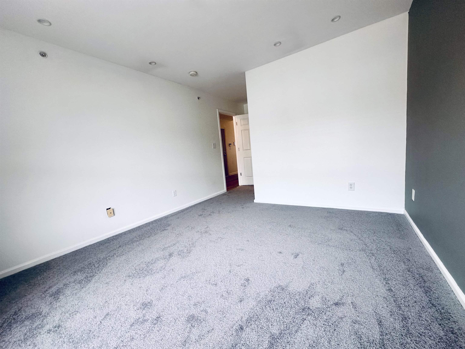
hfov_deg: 102.1
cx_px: 232
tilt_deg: -6.5
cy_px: 174
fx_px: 188
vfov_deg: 85.7
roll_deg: +4.3
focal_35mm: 14
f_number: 2.2
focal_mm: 2.22
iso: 100
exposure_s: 1/99
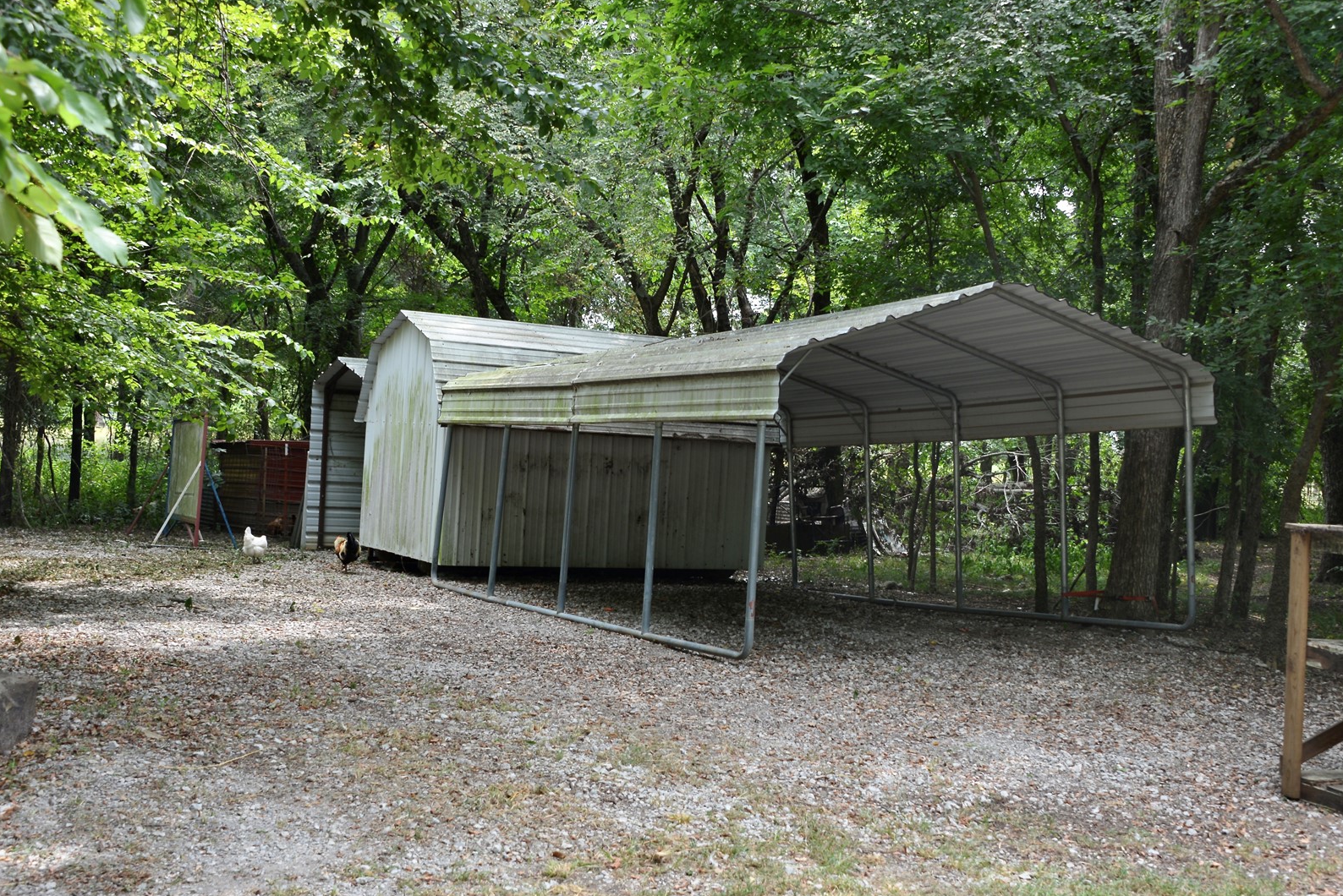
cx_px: 707
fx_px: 1530
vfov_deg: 32.6
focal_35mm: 41
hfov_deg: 47.4
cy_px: 512
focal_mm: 32
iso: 320
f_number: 6.3
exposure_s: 1/160
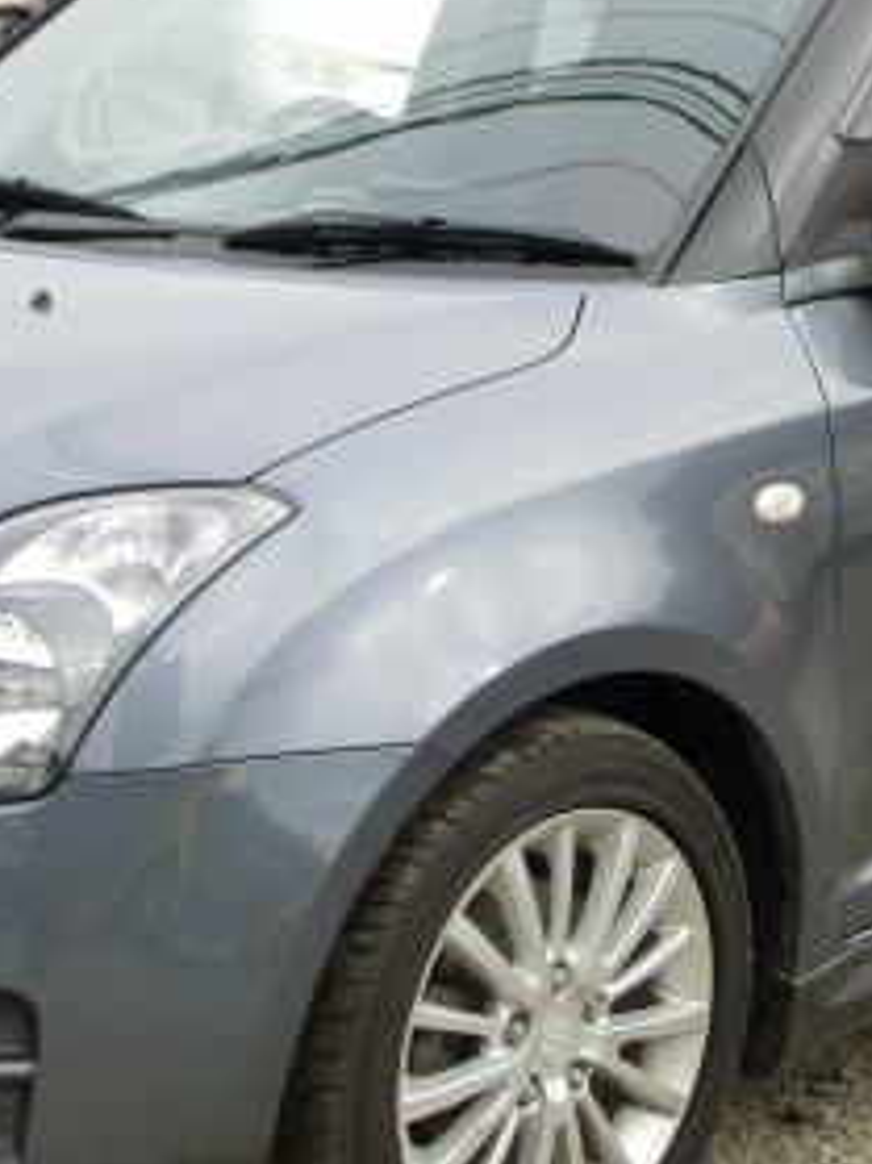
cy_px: 567
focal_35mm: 101
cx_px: 446
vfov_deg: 19.5
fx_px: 3395
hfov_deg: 14.6
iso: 100
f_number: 4.2
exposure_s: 1/200
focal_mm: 7.87
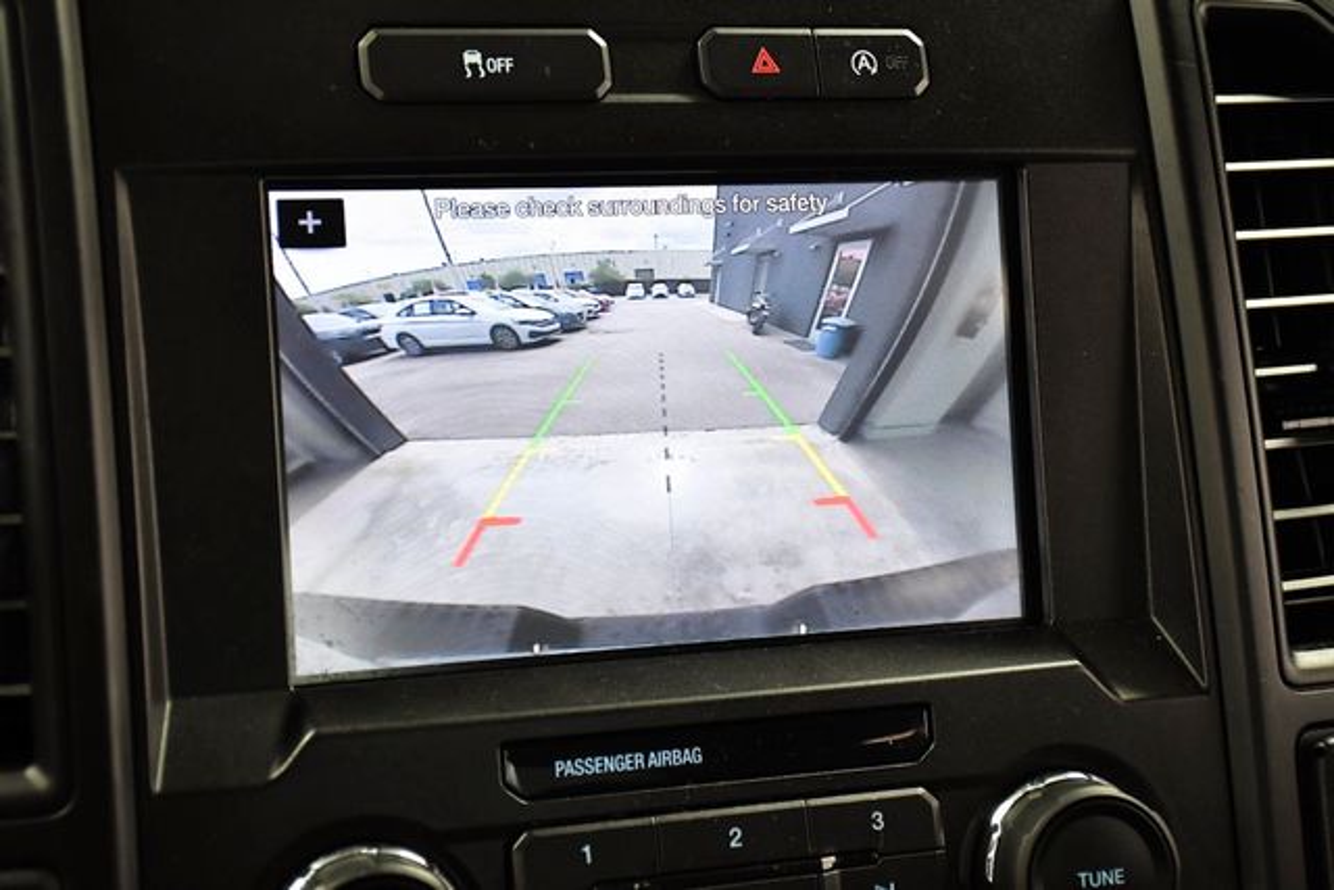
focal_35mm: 63
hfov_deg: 31.9
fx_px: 2335
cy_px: 445
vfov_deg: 21.6
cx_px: 667
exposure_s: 1/125
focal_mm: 42
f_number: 4.5
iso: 2500
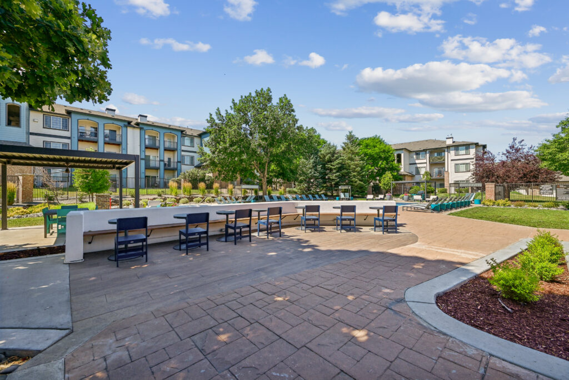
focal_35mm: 14
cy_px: 190
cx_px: 284
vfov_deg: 79.3
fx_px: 229
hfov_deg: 102.3
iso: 100
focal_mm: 14.5
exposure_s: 1/100
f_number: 11
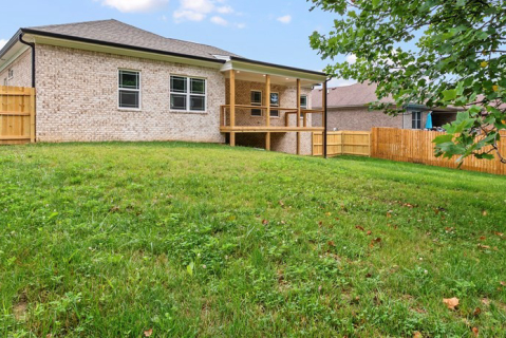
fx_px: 352
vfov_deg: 51.2
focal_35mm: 25
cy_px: 147
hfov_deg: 71.3
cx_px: 280
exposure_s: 1/50
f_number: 11
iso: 400
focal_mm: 16
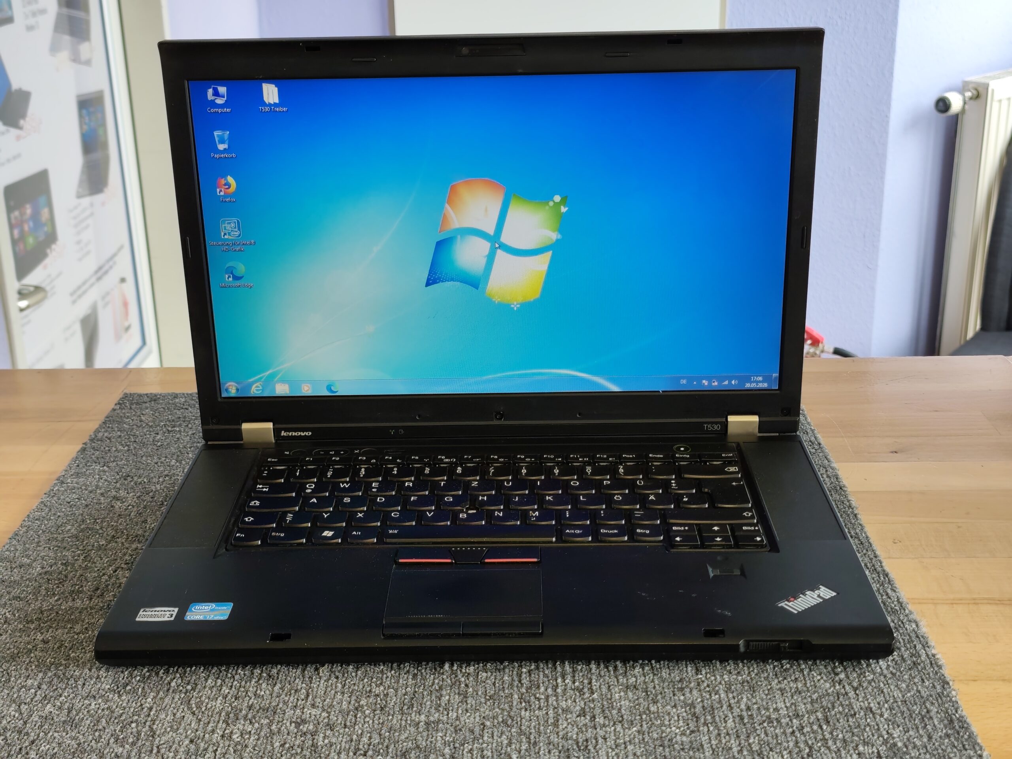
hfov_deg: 41.2
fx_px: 1345
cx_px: 506
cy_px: 380
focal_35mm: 46
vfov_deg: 31.5
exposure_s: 1/50
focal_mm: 6.07
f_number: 1.7
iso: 200
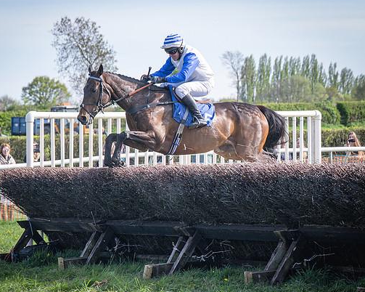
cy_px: 163
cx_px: 179
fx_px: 1814
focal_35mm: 168
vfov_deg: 9.2
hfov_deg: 11.5
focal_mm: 78
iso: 400
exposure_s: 1/1600
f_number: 4
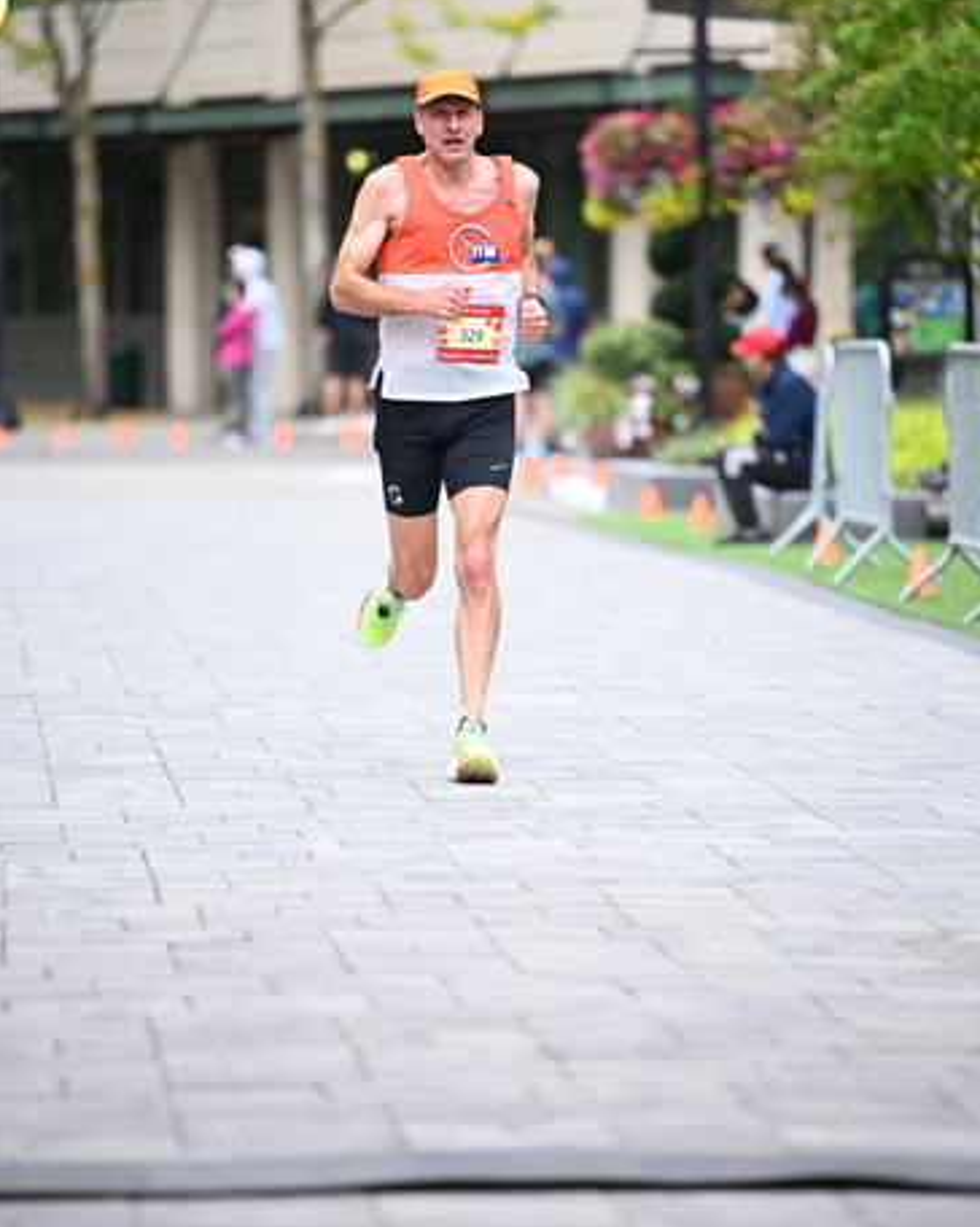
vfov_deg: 9.5
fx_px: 7406
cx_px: 489
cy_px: 595
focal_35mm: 204
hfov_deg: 7.6
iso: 1250
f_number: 2.8
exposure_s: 1/1250
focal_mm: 180
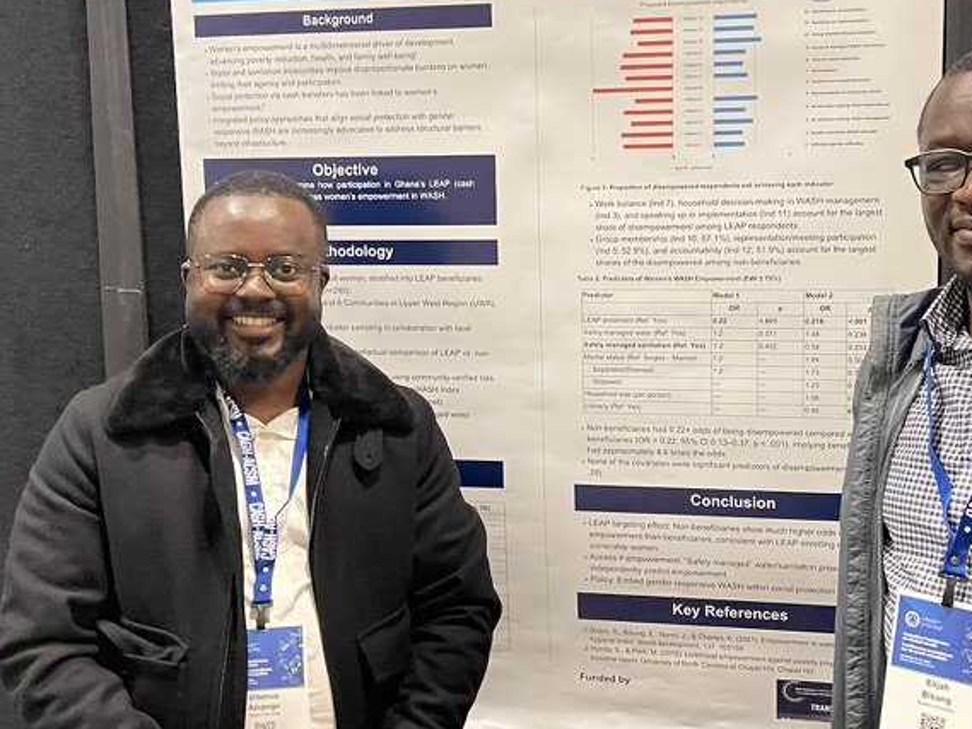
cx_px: 560
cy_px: 307
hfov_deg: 42.0
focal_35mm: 45
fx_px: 1264
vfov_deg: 32.1
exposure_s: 1/60
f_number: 1.6
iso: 500
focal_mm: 5.1
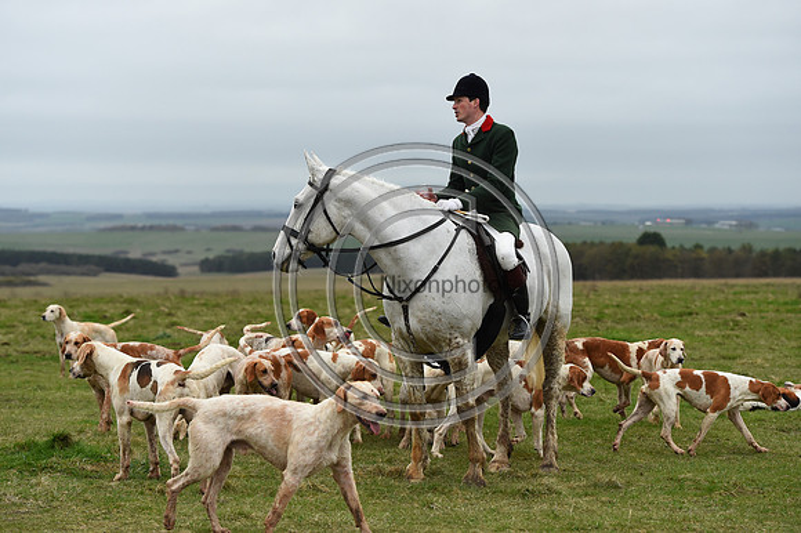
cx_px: 400
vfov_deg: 13.4
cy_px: 266
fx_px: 2268
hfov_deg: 20.0
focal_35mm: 102
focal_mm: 102
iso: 1600
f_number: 4.5
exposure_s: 1/1250
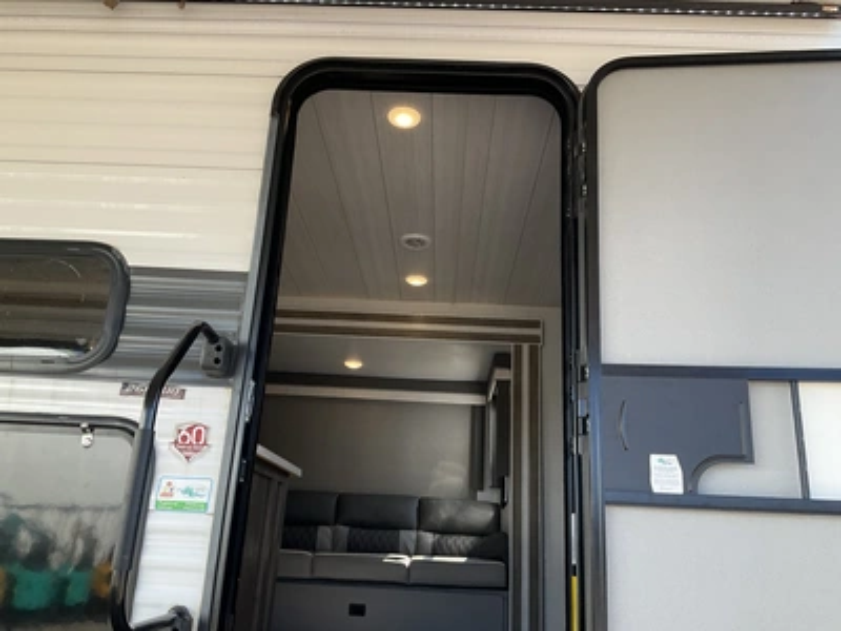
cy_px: 316
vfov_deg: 48.2
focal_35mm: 29
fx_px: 705
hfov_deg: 61.7
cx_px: 420
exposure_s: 1/270
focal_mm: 3
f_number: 1.8
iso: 25
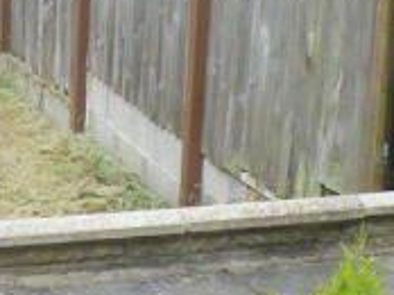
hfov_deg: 15.7
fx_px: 1409
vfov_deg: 11.9
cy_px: 153
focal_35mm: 124
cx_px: 22
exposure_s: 1/400
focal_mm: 6.1
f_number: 2.8
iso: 100
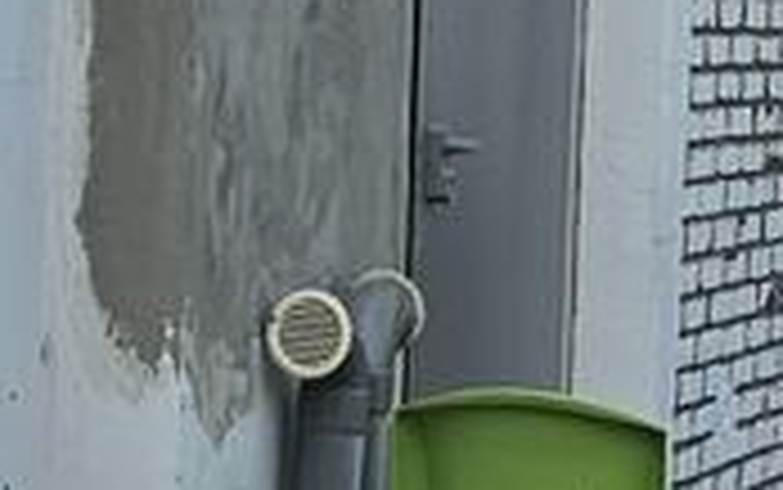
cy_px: 297
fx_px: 4783
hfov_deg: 9.4
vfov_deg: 5.9
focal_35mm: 224
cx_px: 500
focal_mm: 5.4
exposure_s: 1/1899
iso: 25
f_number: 1.8
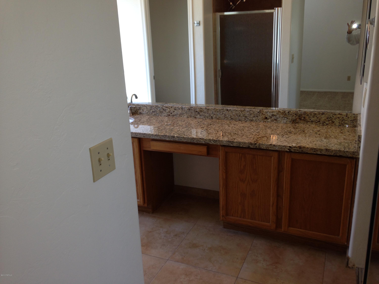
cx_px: 190
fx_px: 361
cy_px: 142
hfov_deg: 55.4
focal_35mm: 33
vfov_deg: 42.9
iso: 50
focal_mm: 4.12
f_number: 2.4
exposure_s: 1/39
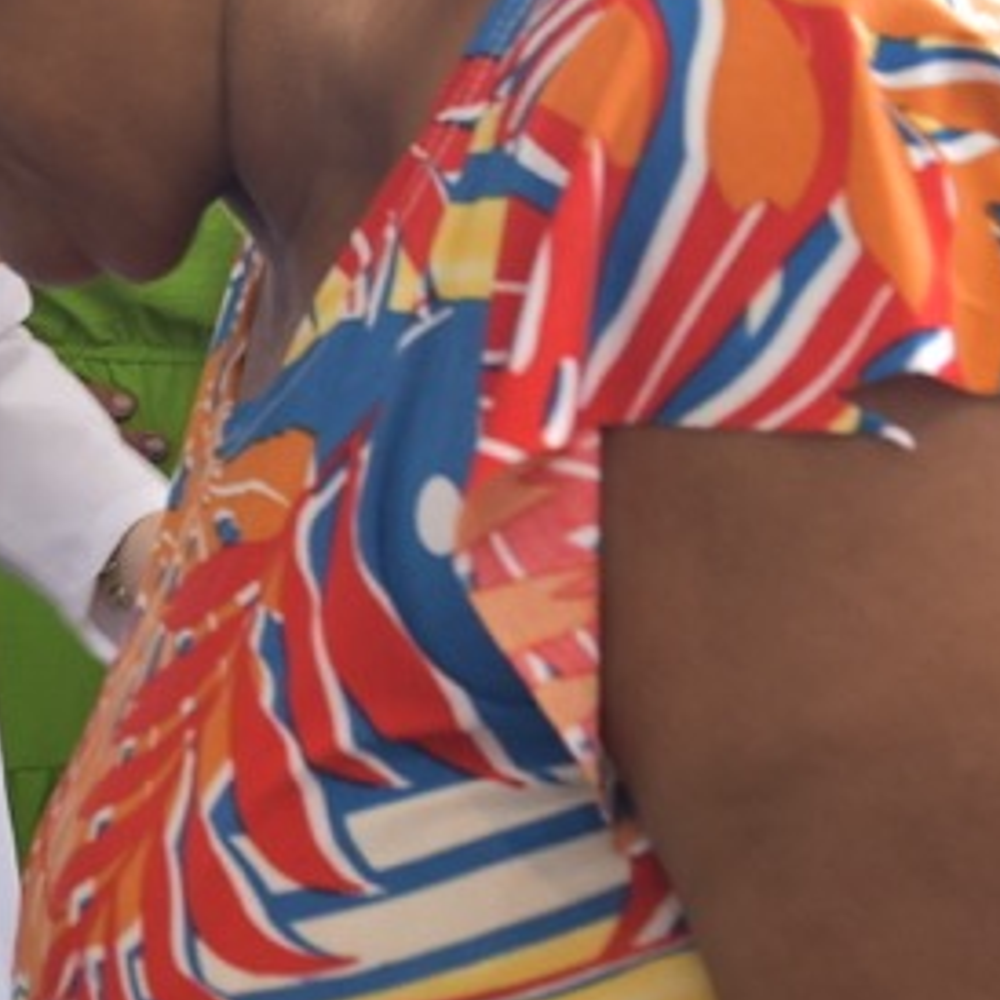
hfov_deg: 12.8
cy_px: 646
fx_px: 4151
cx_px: -620
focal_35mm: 127
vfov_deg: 13.7
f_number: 5
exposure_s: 1/50
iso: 500
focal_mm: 32
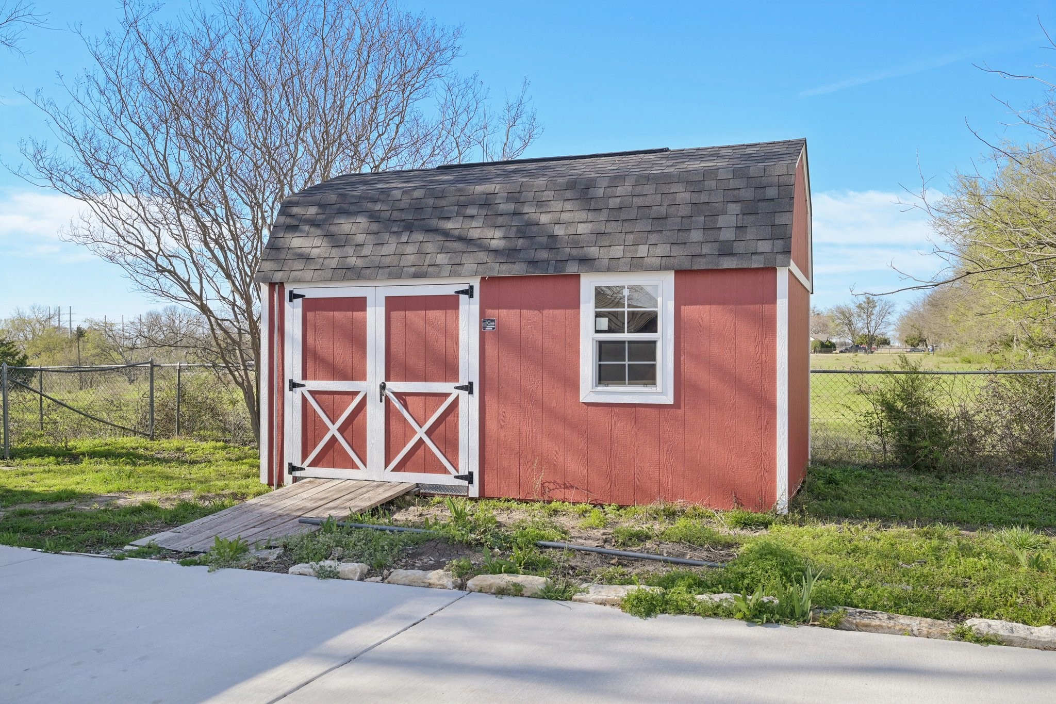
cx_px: 528
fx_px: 880
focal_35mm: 30
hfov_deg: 61.9
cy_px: 352
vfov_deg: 43.6
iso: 400
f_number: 8
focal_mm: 30
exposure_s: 1/500
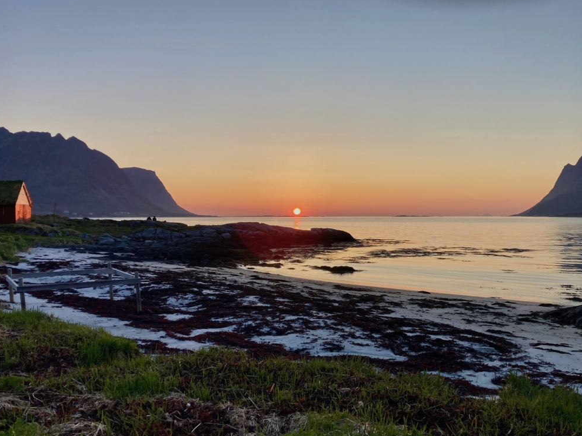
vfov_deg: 48.2
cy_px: 222
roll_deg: +0.8
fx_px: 488
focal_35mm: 29
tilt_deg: -0.7
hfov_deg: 61.6
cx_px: 285
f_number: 1.8
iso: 20
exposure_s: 1/428
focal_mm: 3.99
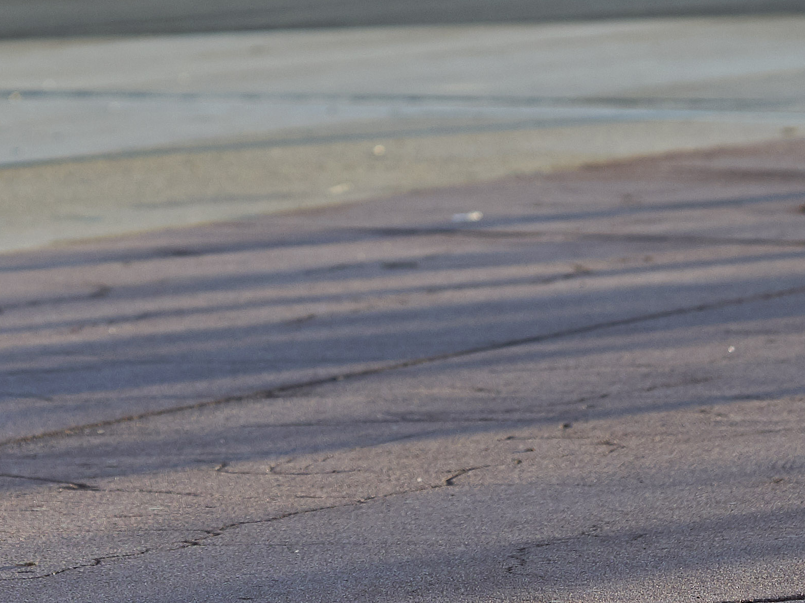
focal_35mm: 413
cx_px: -158
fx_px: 9603
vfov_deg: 3.6
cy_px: -512
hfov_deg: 4.8
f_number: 2
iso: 250
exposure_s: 1/3200
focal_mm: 85
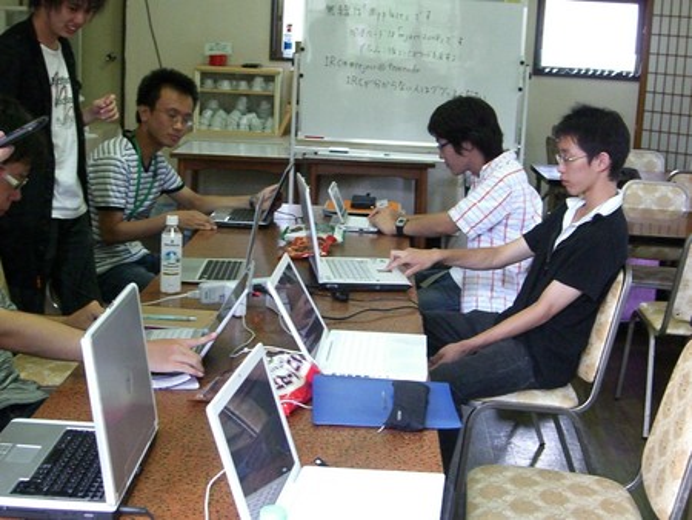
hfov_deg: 33.8
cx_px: 346
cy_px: 260
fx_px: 1140
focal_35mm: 57
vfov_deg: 25.7
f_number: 3.6
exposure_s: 1/80
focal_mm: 11.8
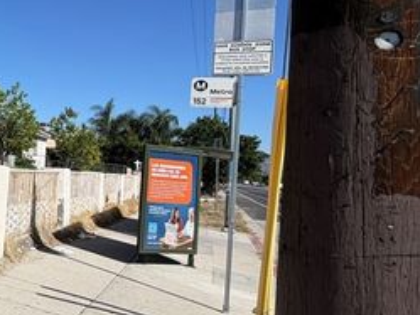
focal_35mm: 36
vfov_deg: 39.6
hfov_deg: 35.9
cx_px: -116
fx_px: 437
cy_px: 130
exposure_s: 1/1235
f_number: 2.2
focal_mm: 2.22
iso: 20
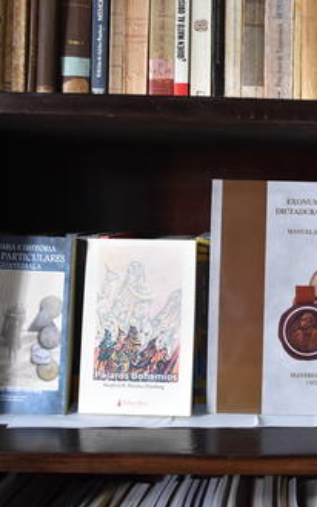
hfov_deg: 25.6
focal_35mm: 49
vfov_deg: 41.2
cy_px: 253
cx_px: 292
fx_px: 673
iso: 1250
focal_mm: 21
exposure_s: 1/40
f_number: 4
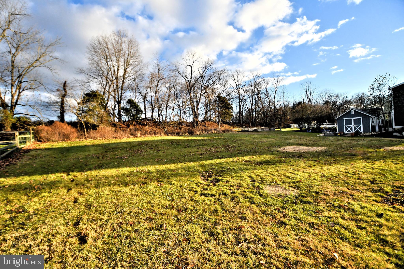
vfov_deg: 77.3
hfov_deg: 100.4
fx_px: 168
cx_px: 202
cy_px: 134
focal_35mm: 15
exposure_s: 1/8000
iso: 1000
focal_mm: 10
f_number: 3.5
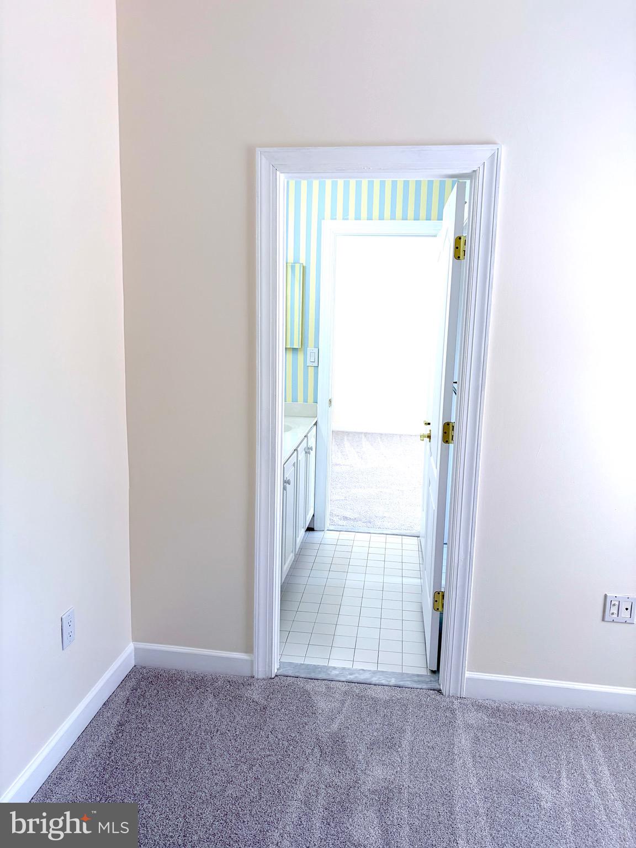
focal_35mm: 26
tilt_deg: -7.2
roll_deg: -2.6
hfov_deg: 53.1
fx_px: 637
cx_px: 318
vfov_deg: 67.3
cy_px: 424
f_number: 1.6
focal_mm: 5.96
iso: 40
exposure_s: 1/120
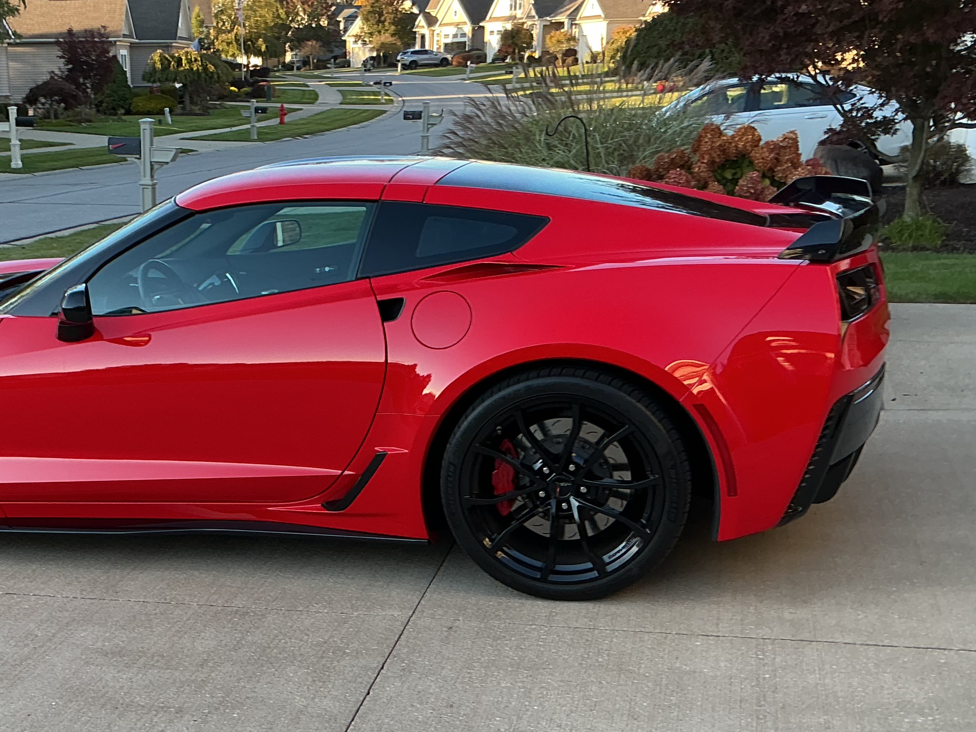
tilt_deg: -20.0
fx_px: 1382
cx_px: 237
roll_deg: +2.3
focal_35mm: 49
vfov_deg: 29.4
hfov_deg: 37.9
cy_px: 506
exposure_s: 1/120
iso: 20
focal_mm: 3
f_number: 1.8
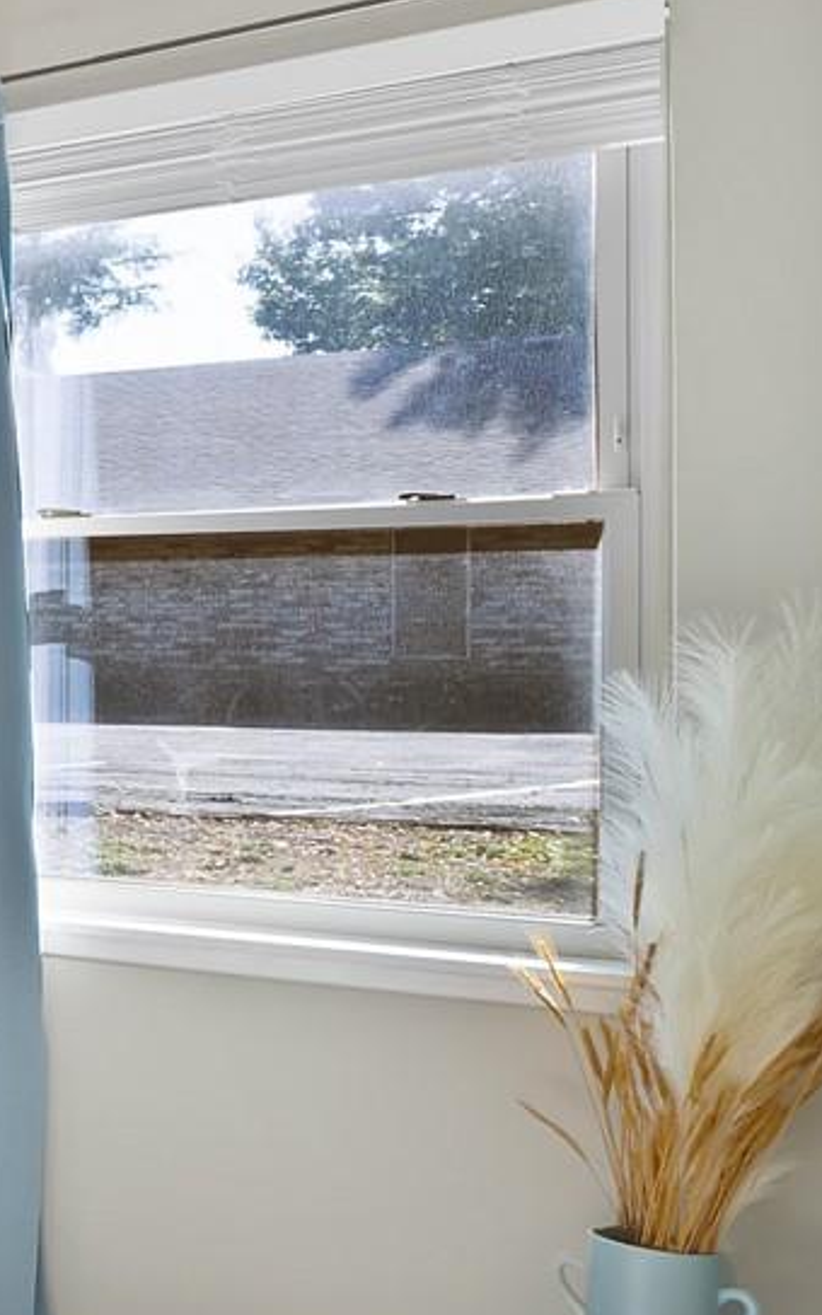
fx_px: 1613
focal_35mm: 45
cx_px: -1468
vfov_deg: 44.2
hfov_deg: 12.5
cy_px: 558
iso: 640
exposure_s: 1/10
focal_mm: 12
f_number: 9
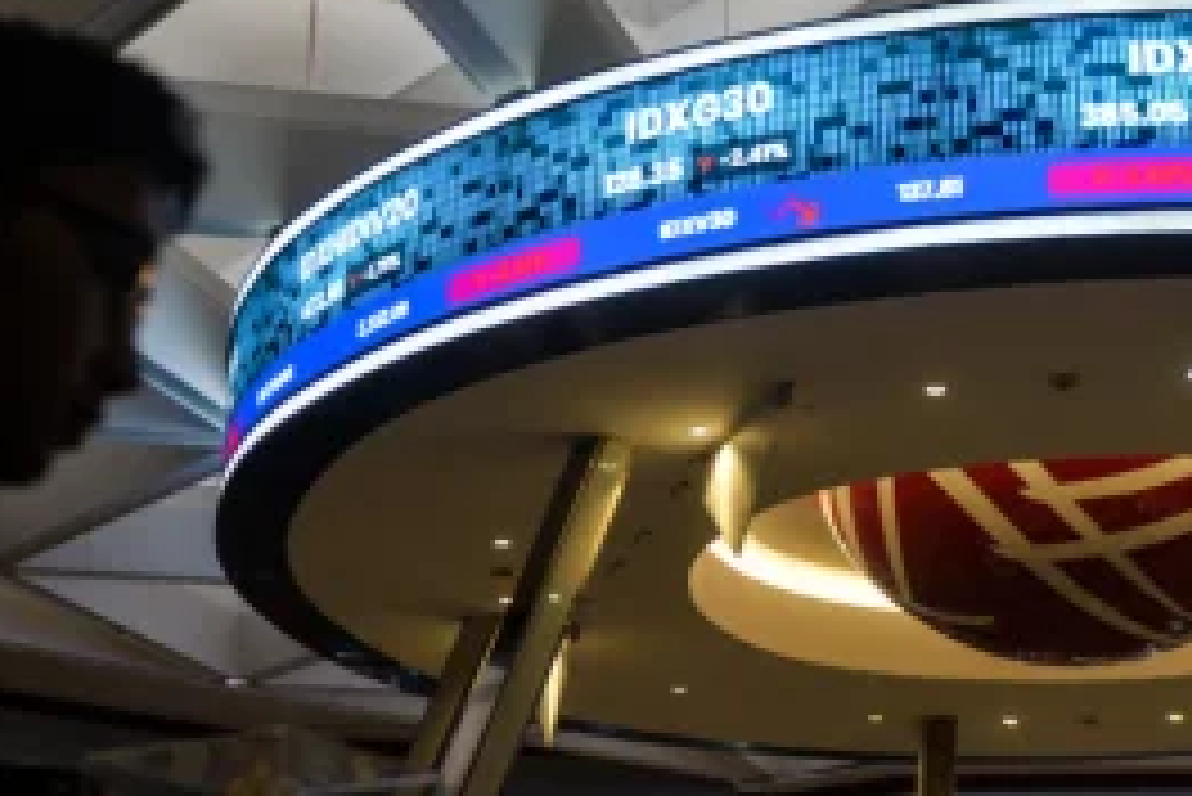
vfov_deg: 18.9
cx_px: 686
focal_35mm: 72
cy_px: 387
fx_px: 2385
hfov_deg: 28.0
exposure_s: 1/200
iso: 500
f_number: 2.8
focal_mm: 31
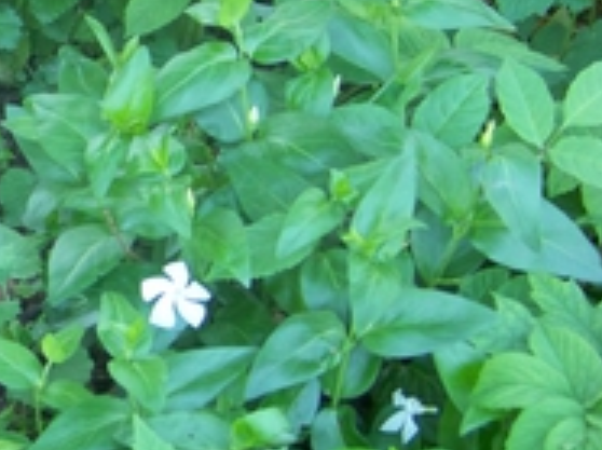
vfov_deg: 7.8
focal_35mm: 189
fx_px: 3283
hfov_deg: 10.3
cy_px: 146
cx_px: -120
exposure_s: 1/40
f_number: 3.2
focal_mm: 13.2
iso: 186
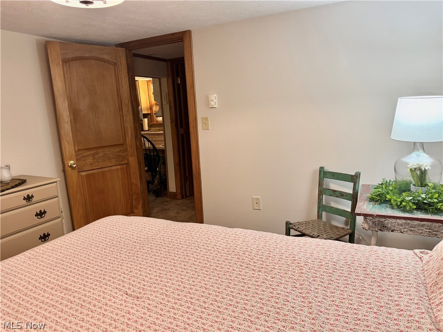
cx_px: 222
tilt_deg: -9.5
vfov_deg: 56.8
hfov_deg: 71.6
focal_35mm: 24
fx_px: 307
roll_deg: +2.7
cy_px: 166
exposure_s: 1/60
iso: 160
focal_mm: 6.76
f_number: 1.78
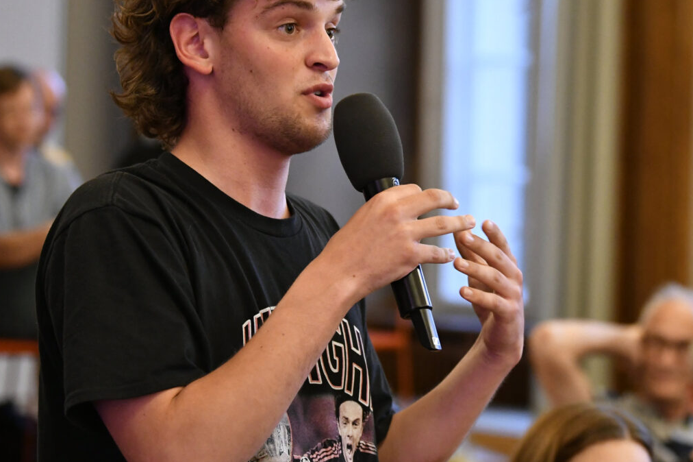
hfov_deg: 11.1
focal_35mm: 185
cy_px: 183
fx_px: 3560
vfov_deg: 7.4
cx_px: 489
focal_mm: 78
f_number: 2.8
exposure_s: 1/125
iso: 3200
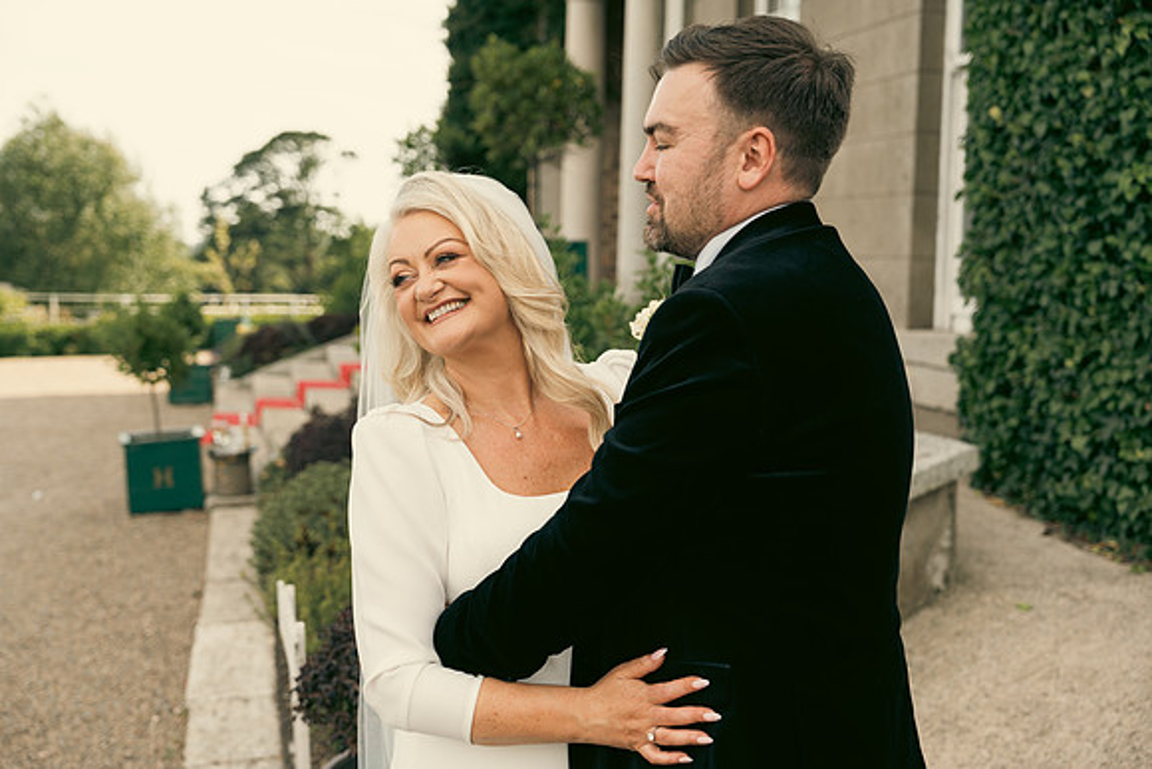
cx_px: 576
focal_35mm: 47
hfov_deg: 41.9
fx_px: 1504
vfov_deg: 28.7
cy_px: 384
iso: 125
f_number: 3.5
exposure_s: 1/400
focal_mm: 47
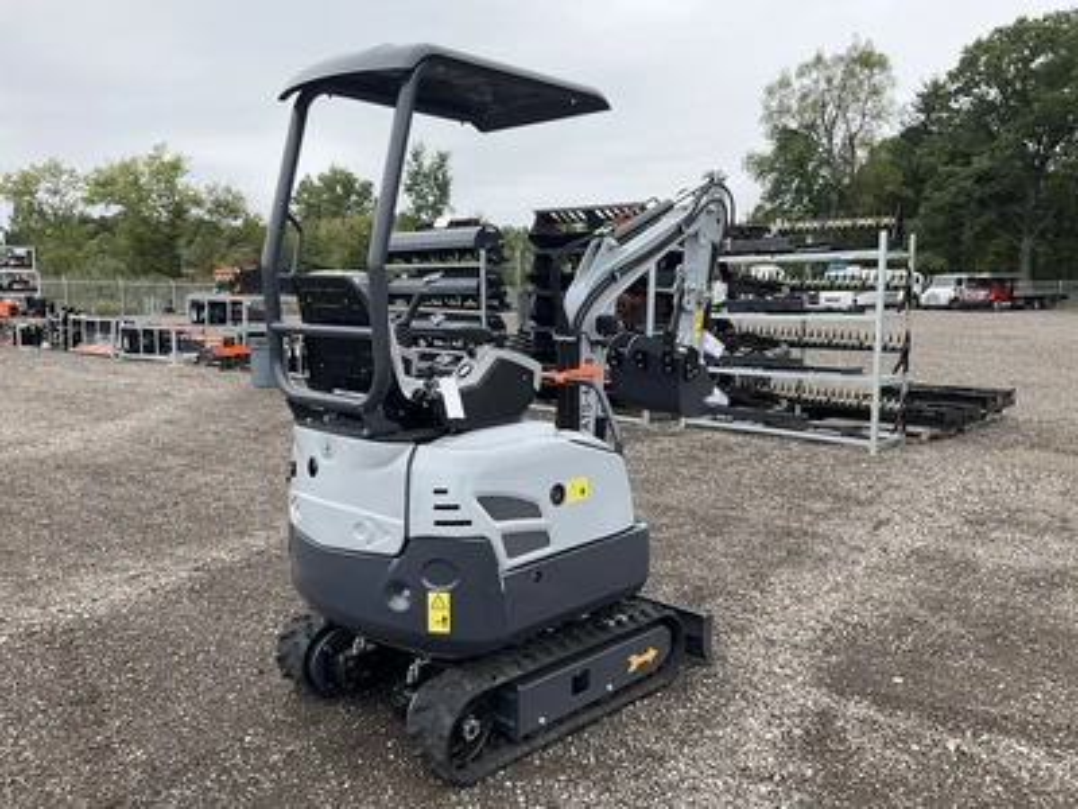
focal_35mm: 29
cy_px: 404
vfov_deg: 48.2
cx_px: 539
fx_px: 903
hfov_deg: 61.7
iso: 25
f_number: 1.8
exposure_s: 1/482
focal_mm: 3
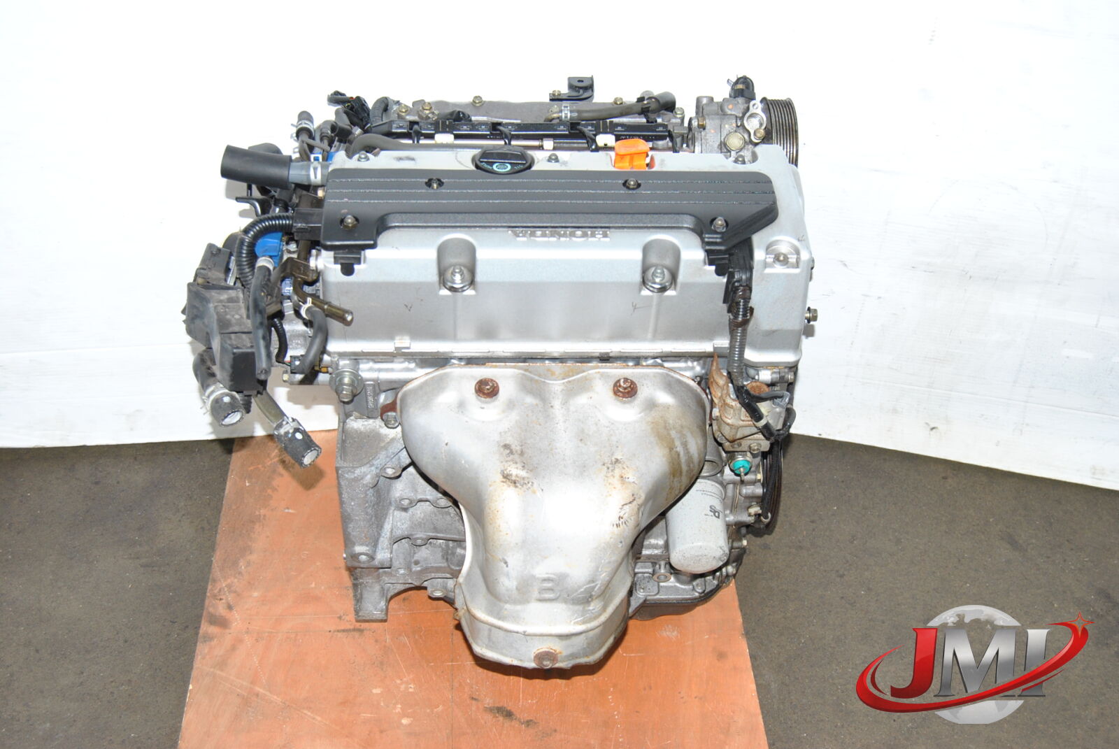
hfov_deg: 43.6
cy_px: 374
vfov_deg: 29.9
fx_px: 1400
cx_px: 560
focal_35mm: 45
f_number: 5.6
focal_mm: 30
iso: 400
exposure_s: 1/200
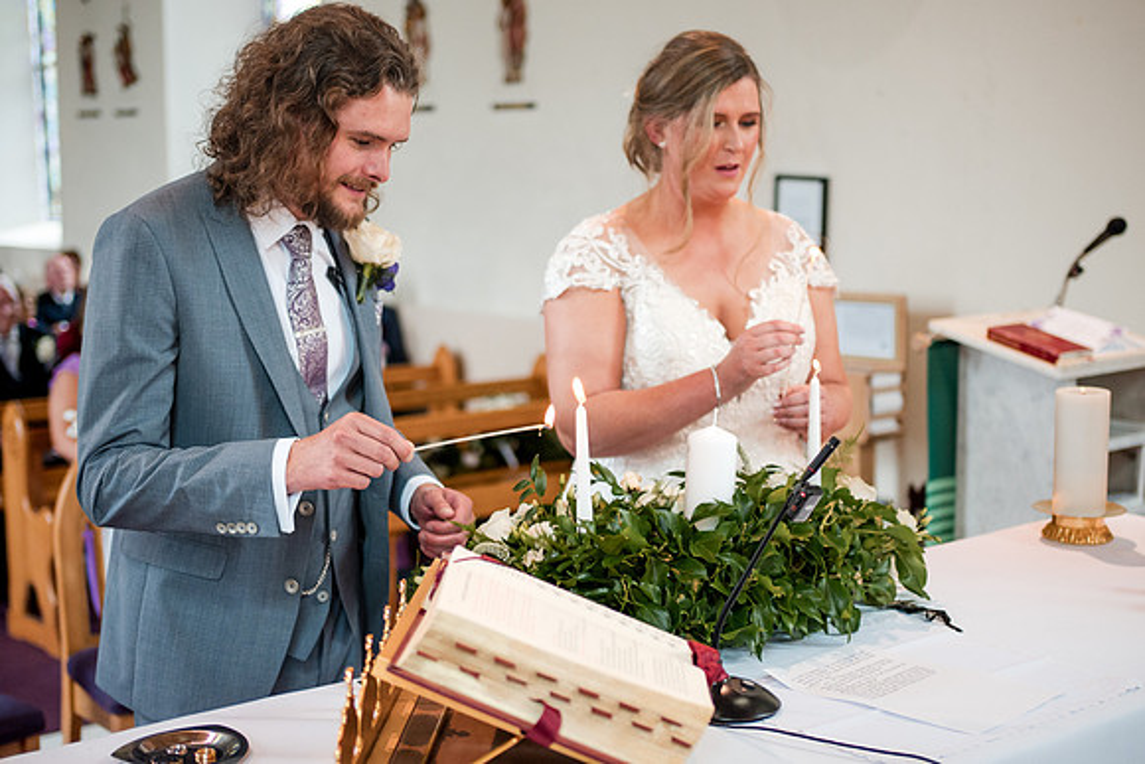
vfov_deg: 26.0
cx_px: 572
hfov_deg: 38.2
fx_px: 1654
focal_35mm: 52
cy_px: 382
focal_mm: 35
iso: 1250
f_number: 1.8
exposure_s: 1/500
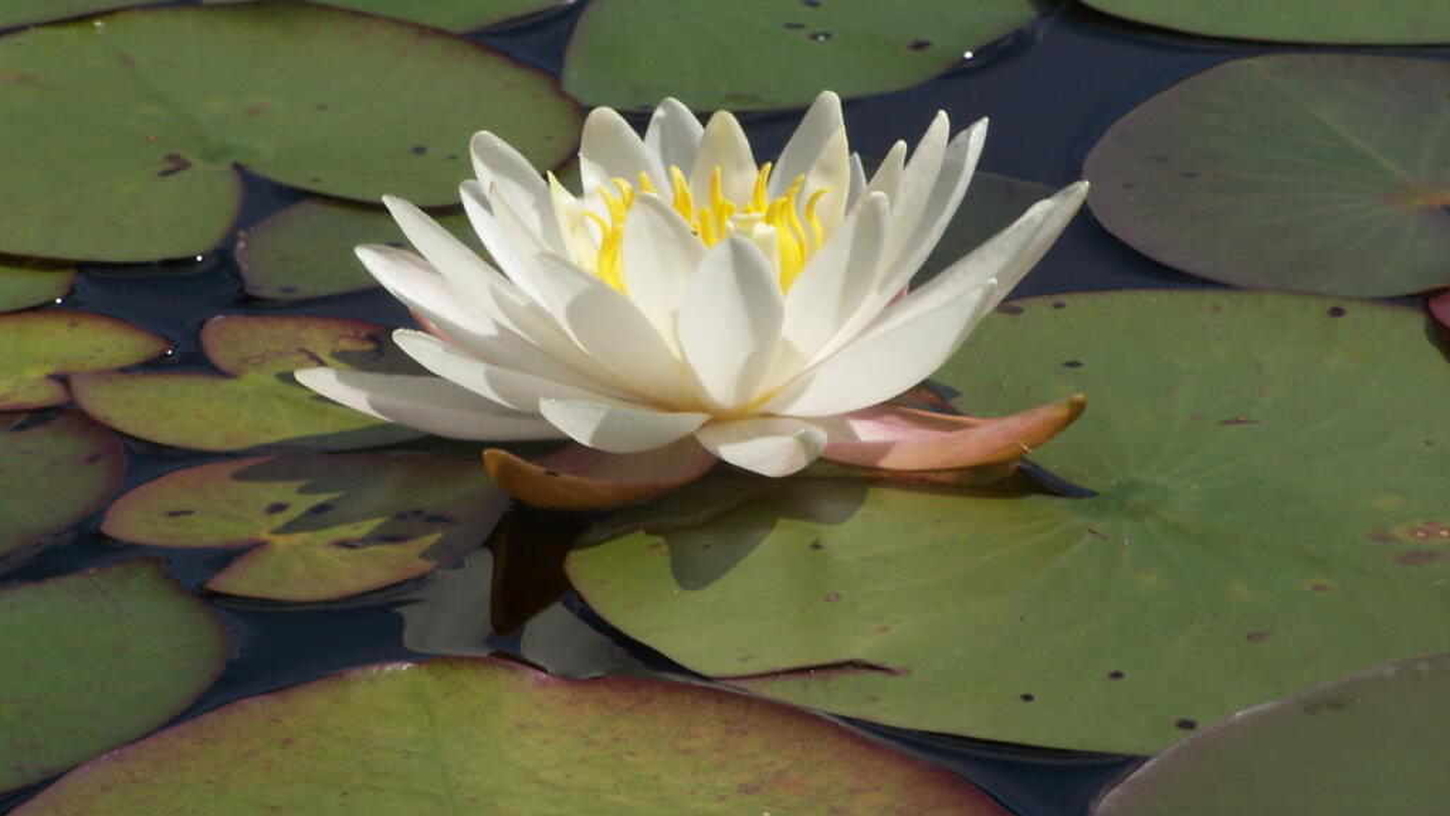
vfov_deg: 5.1
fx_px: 9151
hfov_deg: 9.1
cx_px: 725
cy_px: 352
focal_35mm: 238
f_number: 6.3
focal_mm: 36.2
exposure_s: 1/800
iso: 100
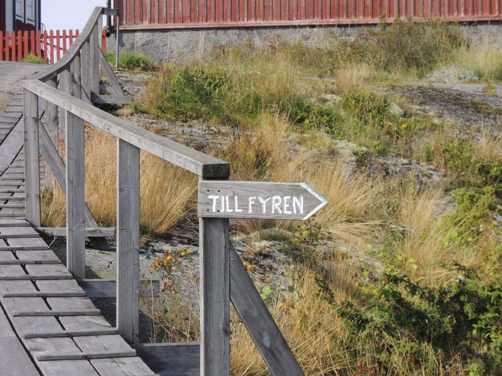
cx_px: 274
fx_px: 1610
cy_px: 199
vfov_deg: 13.3
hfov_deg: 17.7
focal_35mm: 111
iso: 100
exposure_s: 1/250
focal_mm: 17.9
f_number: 5.5
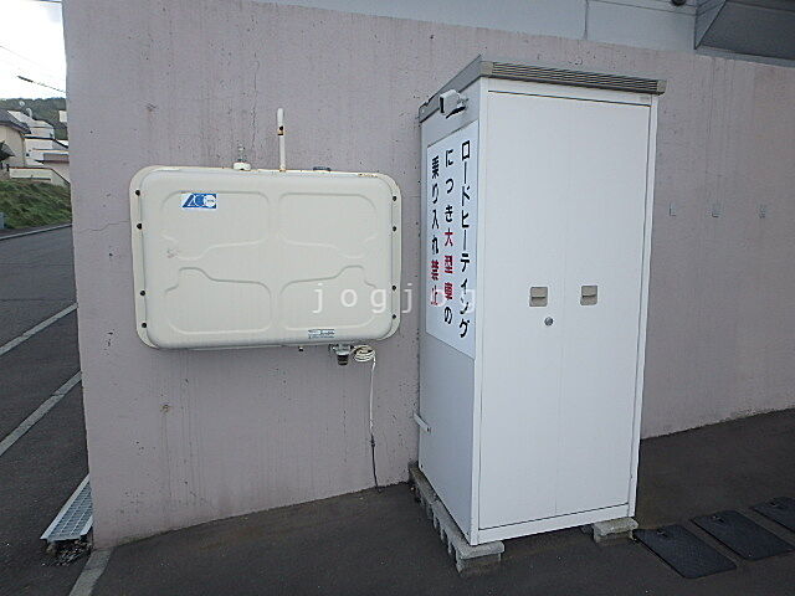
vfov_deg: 63.4
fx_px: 482
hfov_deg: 79.0
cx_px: 398
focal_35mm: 21
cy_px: 298
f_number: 3.5
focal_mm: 3.7
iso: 125
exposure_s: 1/400
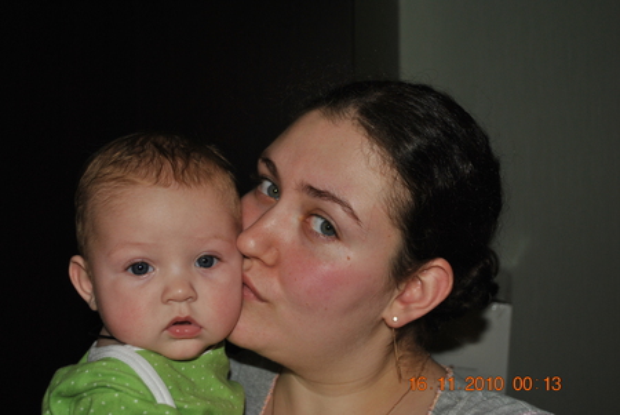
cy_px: 208
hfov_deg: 46.4
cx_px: 310
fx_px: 724
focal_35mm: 42
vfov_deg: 32.0
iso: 200
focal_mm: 28
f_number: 4.5
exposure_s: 1/60
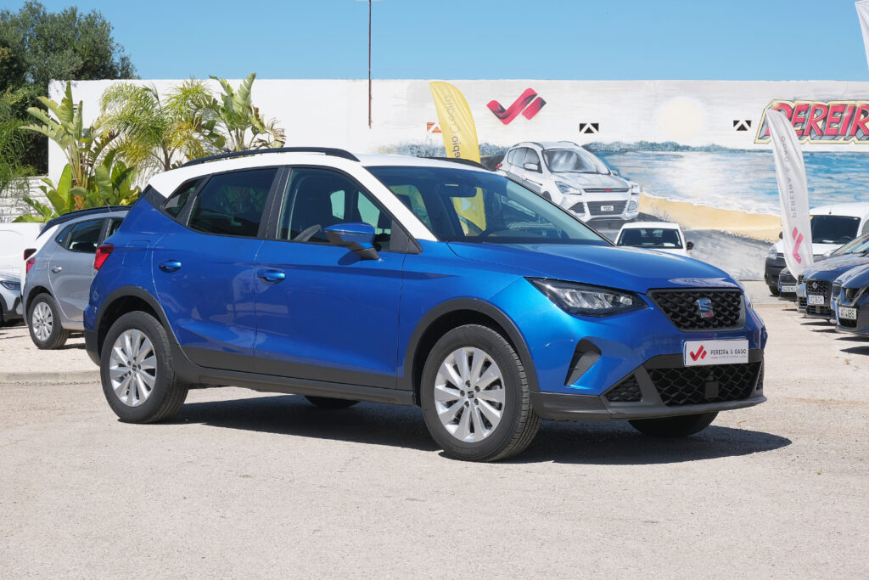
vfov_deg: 20.9
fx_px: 1569
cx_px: 434
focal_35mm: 65
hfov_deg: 31.0
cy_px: 290
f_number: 9
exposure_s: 1/320
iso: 160
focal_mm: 43.2
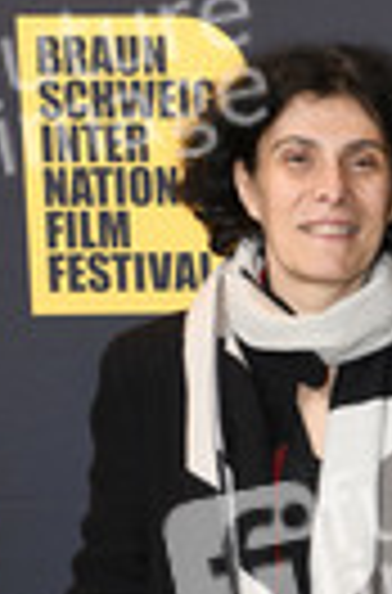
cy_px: 774
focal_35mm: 146
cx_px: 527
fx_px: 2403
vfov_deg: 13.6
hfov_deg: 9.2
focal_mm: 48
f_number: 3.2
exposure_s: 1/250
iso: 640
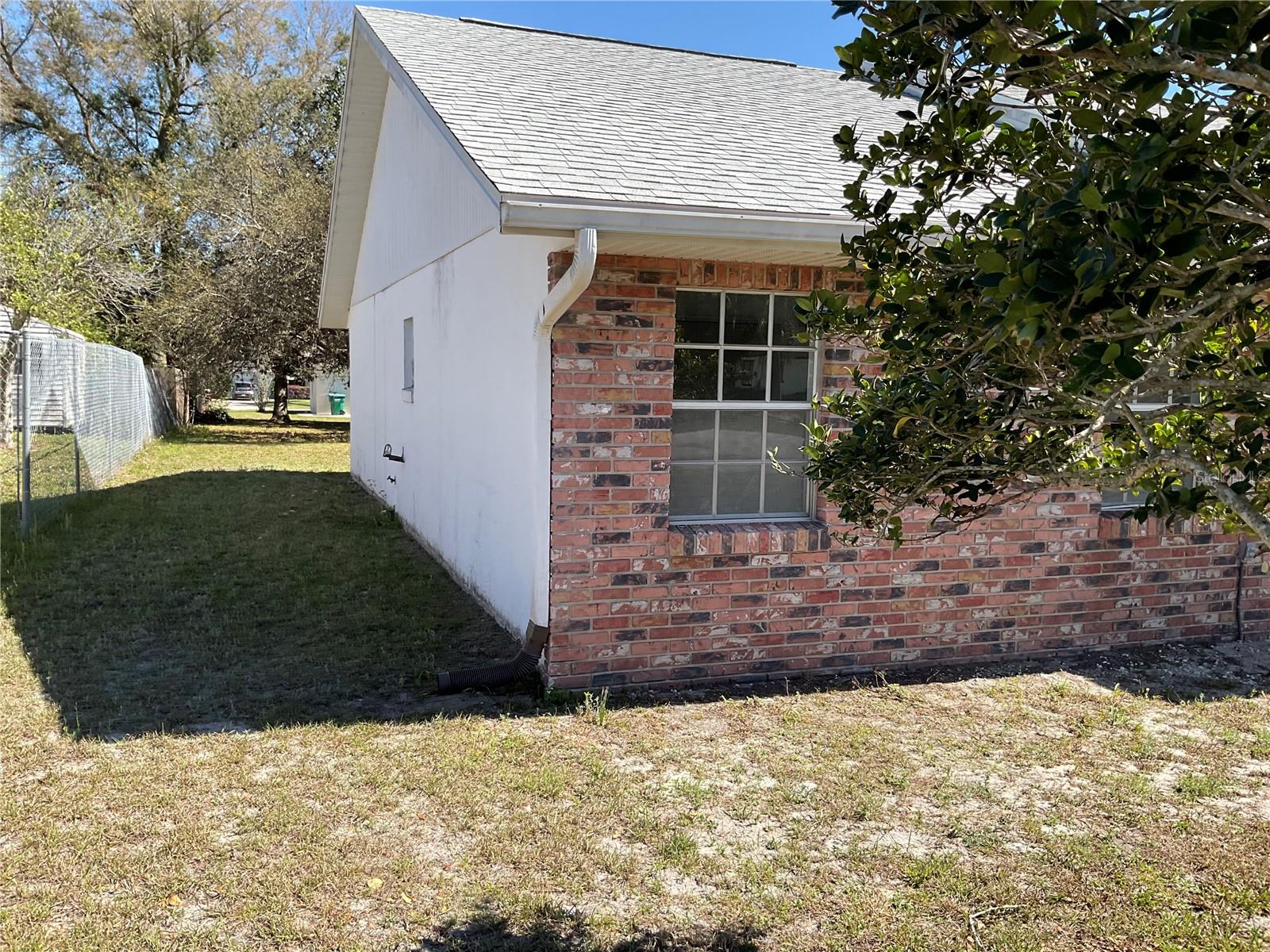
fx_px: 1064
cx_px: 635
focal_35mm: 29
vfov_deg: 48.2
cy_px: 476
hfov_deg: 61.7
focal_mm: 3
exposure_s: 1/1035
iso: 16
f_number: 1.8
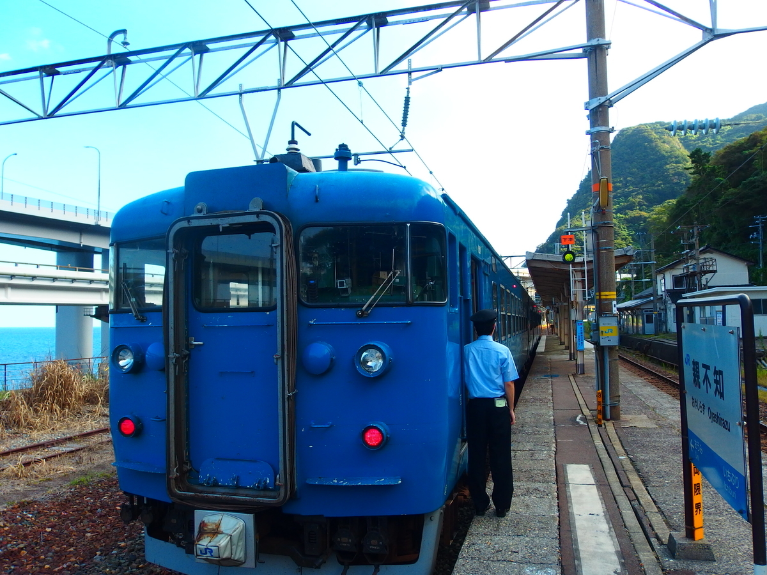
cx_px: 384
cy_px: 288
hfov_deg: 67.3
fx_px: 576
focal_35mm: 26
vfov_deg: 53.1
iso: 100
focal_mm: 4.7
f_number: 3.2
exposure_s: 1/500
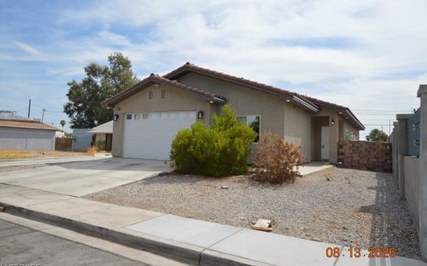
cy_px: 129
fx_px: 274
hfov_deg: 75.9
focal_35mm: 24
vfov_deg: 51.9
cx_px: 217
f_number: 9
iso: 100
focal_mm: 15
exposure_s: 1/320
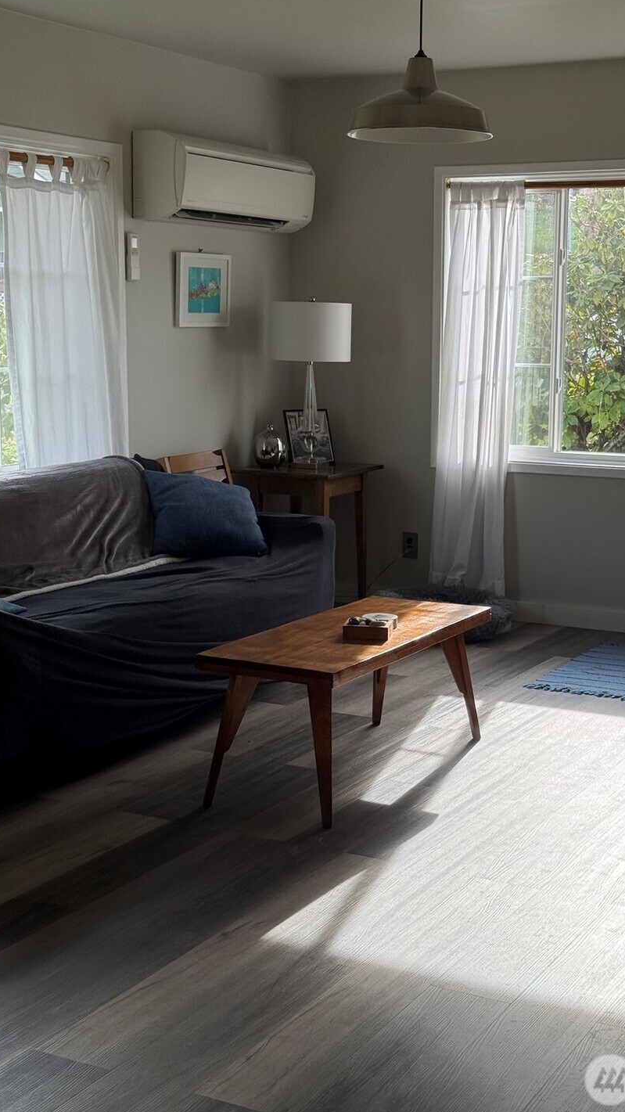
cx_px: 401
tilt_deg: -8.1
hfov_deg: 22.6
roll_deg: +0.2
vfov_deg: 39.2
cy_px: 552
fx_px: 1562
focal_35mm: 53
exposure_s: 1/606
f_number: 1.78
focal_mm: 6.76
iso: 64
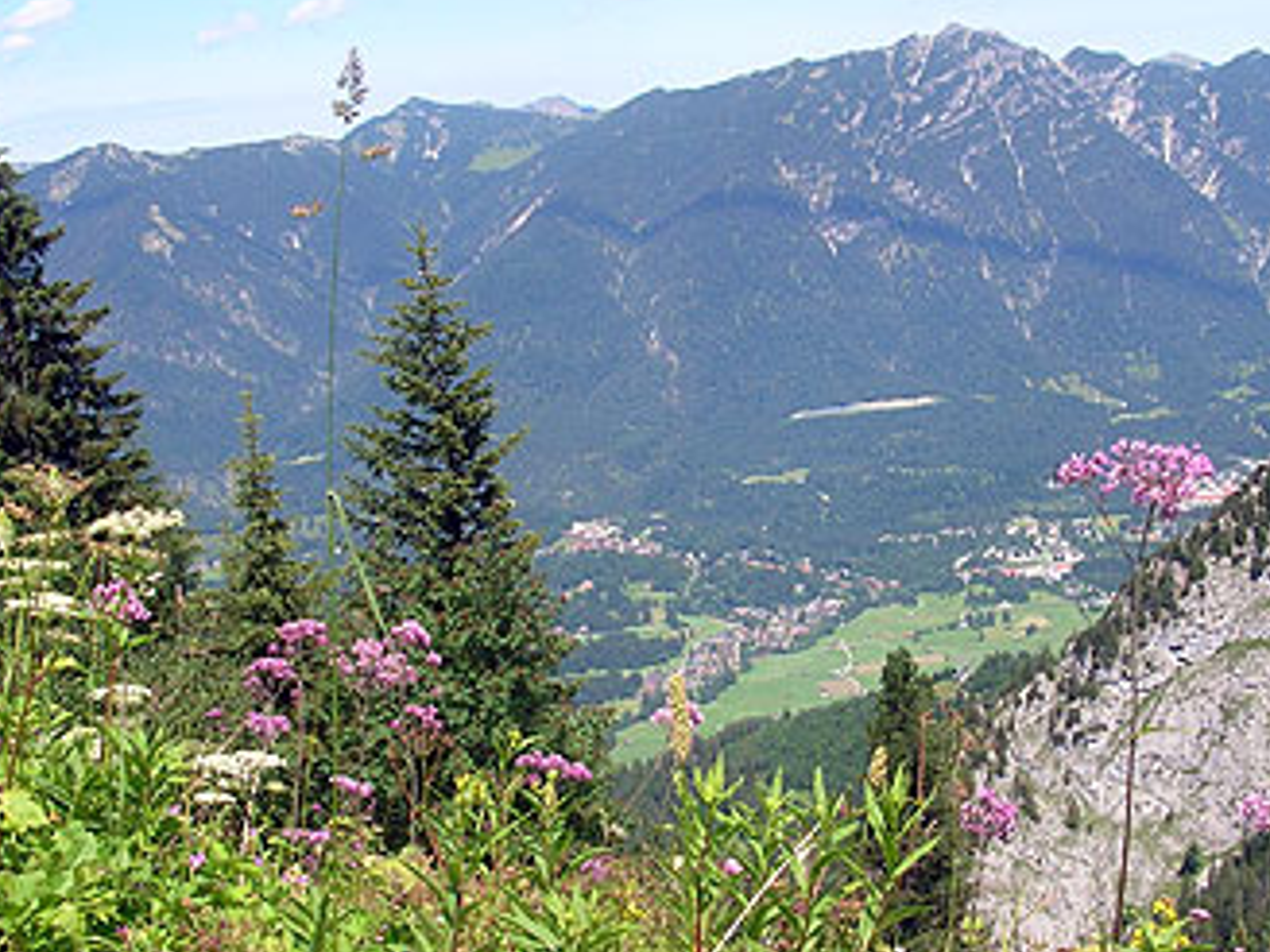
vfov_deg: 30.3
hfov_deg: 39.5
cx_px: 751
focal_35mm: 48
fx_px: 1761
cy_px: 497
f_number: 5.6
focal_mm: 5.8
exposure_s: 1/160
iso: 50
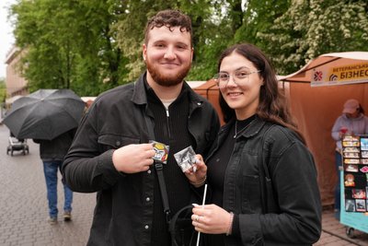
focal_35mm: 34
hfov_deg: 55.8
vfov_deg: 38.9
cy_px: 123
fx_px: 348
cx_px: 184
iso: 640
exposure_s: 1/500
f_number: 5.6
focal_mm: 34
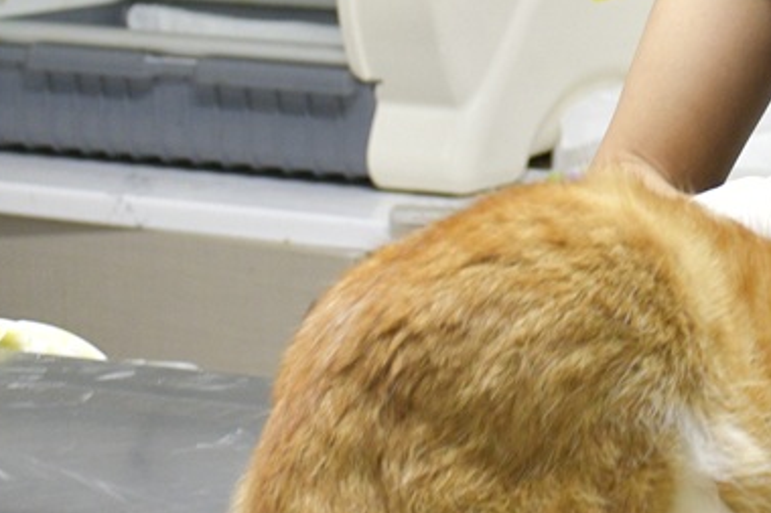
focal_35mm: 176
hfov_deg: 11.5
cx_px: 895
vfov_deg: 7.7
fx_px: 3768
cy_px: -201
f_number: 4
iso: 1000
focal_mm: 32
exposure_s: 1/60
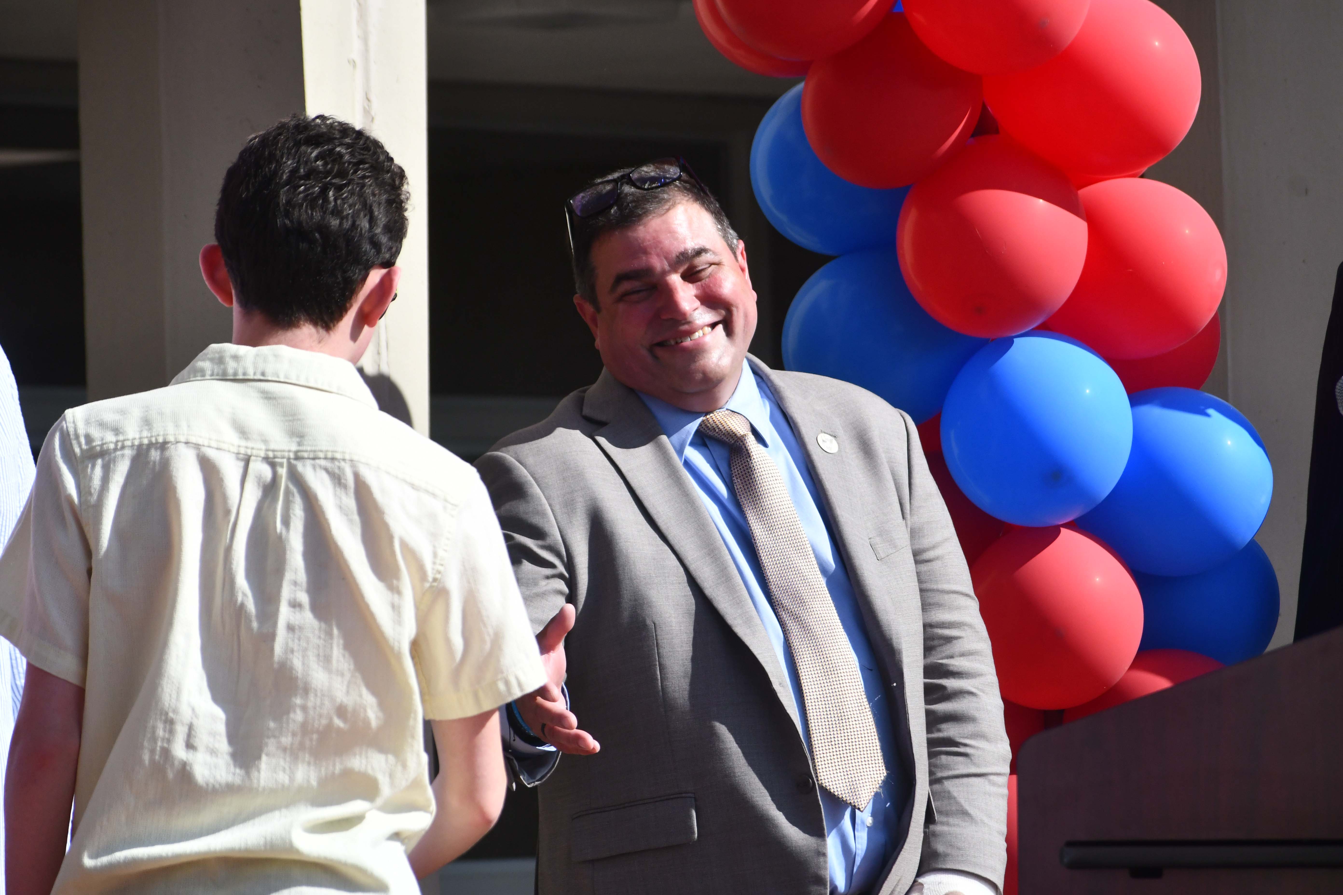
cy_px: 448
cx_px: 672
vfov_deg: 5.7
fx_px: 8953
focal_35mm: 240
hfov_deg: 8.6
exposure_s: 1/4000
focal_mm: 160
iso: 1000
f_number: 8
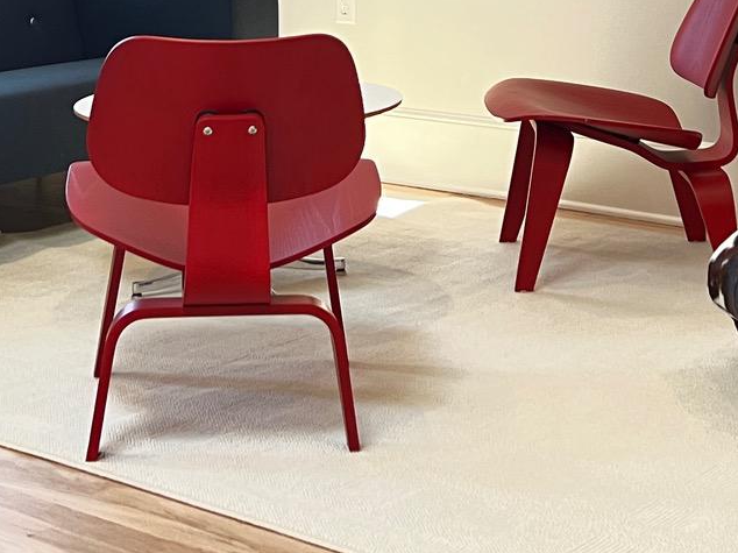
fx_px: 1790
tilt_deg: +1.9
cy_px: -191
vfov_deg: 16.5
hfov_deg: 23.3
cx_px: 386
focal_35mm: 84
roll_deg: -0.2
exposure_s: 1/60
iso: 160
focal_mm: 5.7
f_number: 1.5
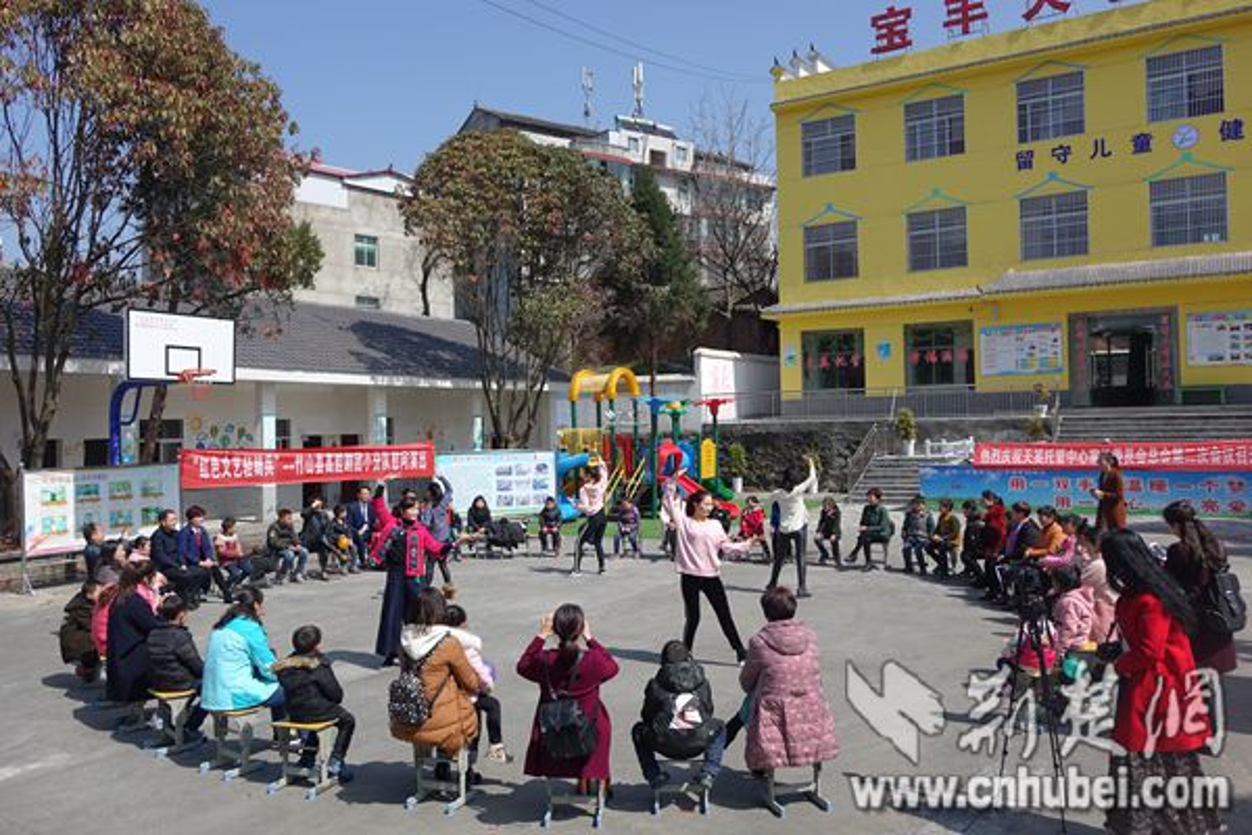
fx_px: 1008
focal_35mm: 29
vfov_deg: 45.0
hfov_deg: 63.7
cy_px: 418
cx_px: 626
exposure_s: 1/1600
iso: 125
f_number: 2.8
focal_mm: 10.7
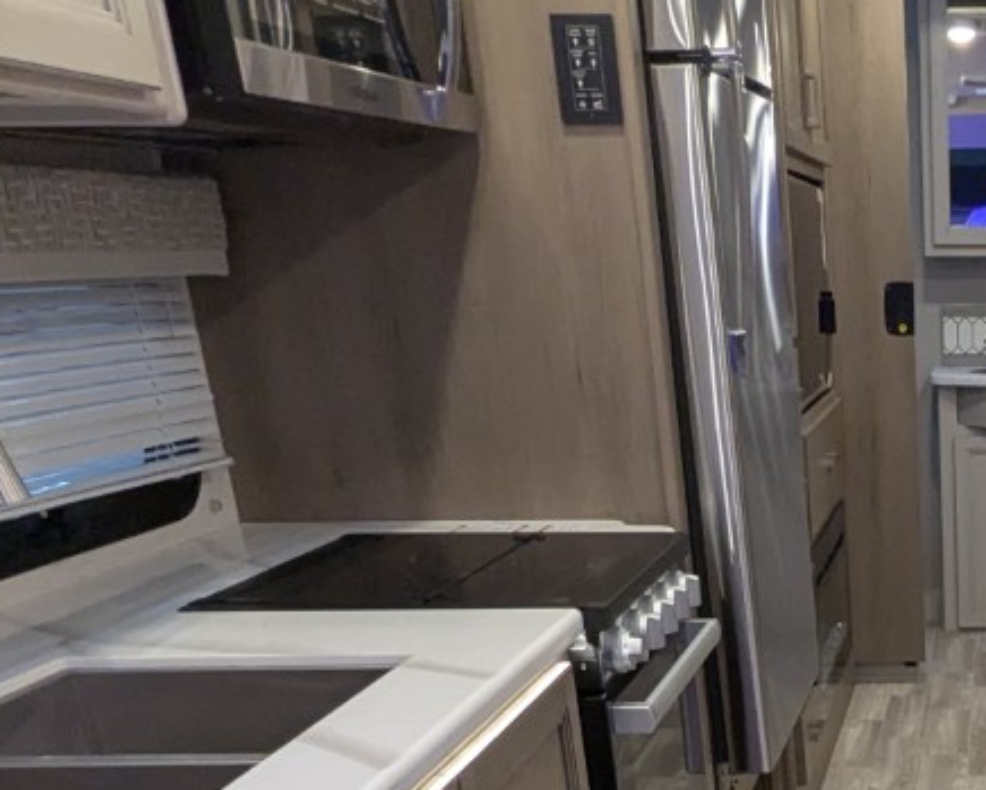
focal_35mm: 50
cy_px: 976
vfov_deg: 26.5
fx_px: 1459
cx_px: 1028
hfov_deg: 33.5
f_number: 2.2
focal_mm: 2.35
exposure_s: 1/114
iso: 362
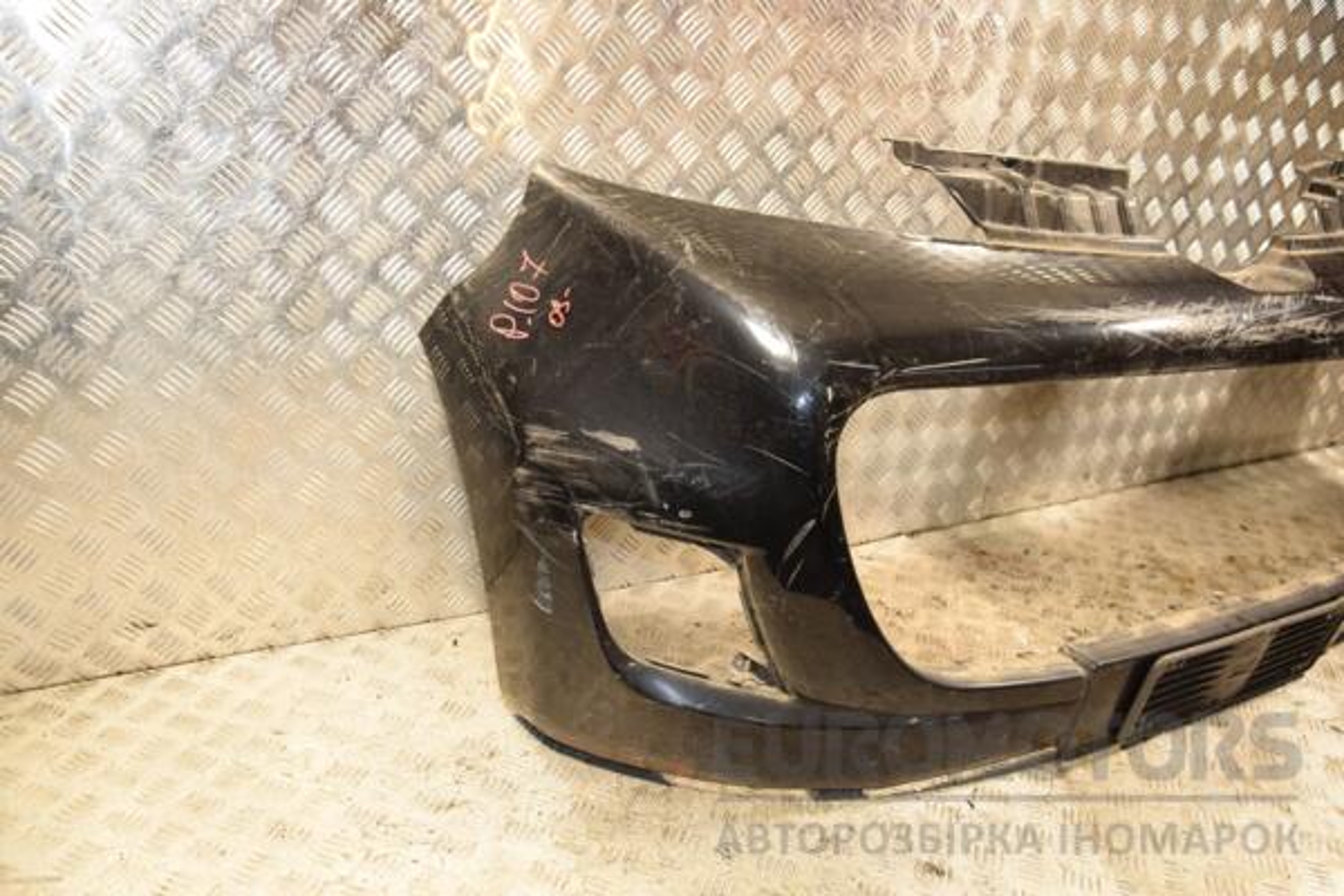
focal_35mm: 27
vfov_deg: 47.9
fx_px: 1008
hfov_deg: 67.4
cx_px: 672
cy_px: 448
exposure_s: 1/200
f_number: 5
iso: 800
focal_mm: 18
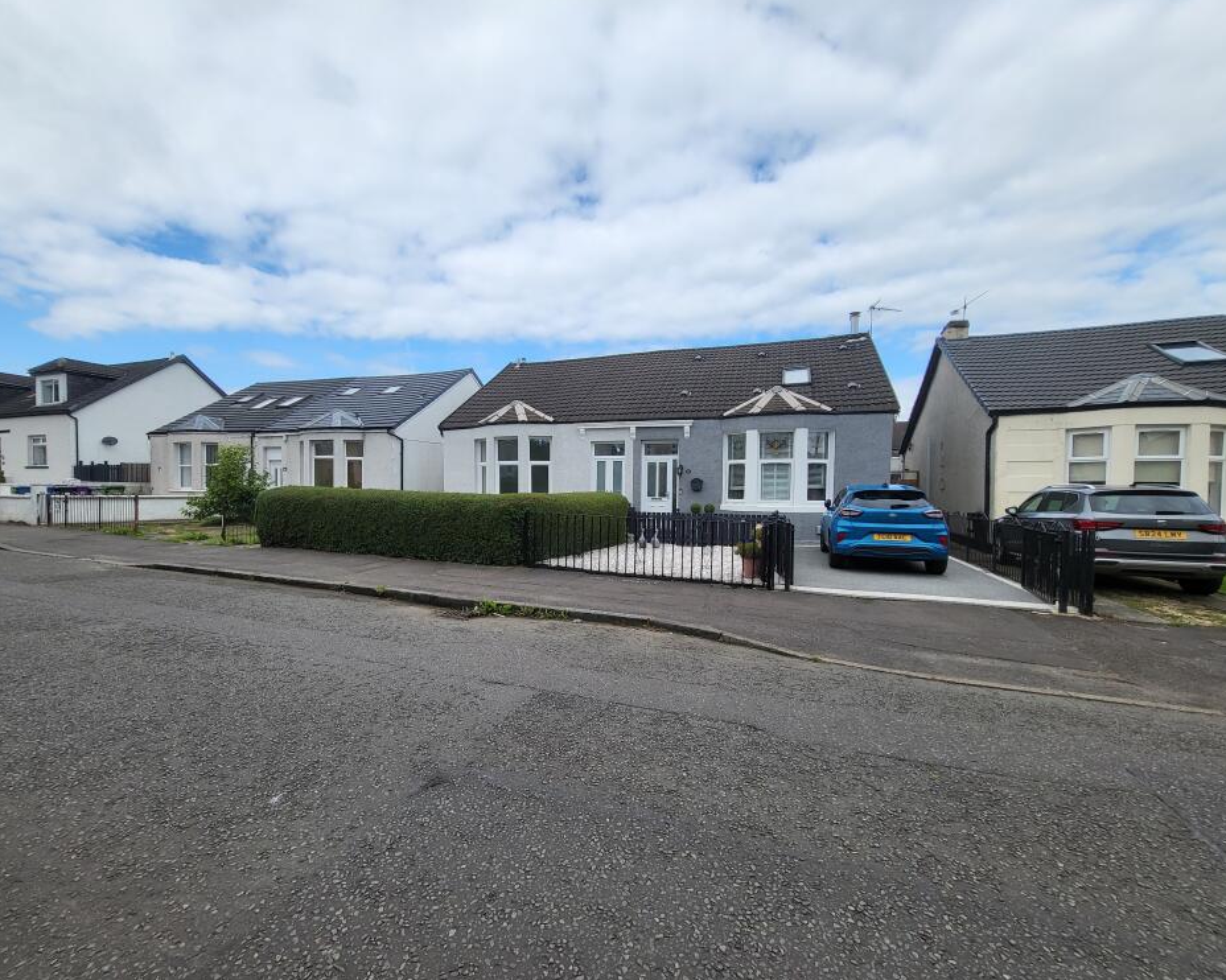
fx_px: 508
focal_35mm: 14
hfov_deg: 100.5
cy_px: 501
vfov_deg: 87.9
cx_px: 567
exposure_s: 1/799
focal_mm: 1.74
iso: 32
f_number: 2.2
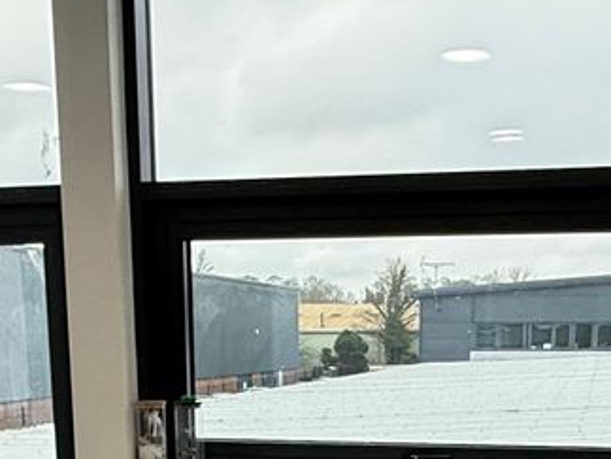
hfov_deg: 39.6
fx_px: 847
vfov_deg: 25.5
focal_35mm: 48
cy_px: 615
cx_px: 338
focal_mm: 2.22
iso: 64
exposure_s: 1/236
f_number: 2.2
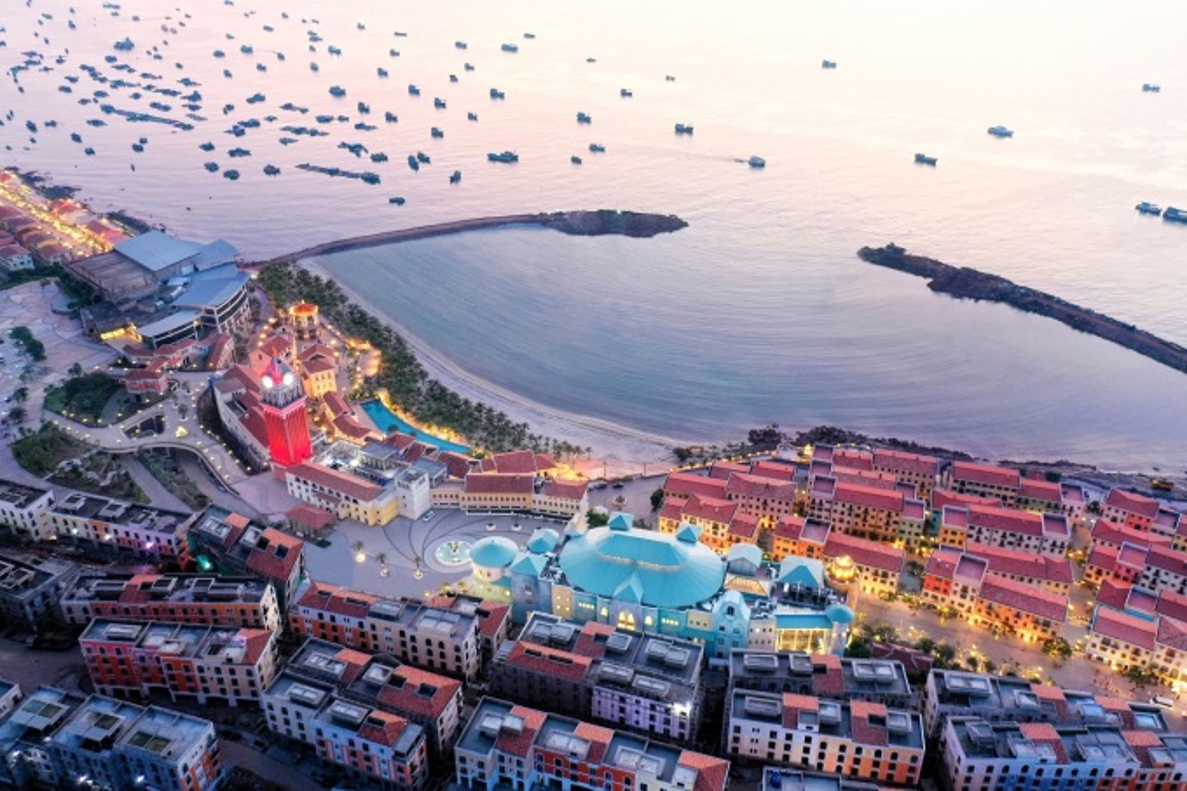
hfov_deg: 65.5
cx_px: 594
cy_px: 396
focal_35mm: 28
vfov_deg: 46.4
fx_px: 923
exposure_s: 1/4
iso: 100
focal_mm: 10.26
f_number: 2.8
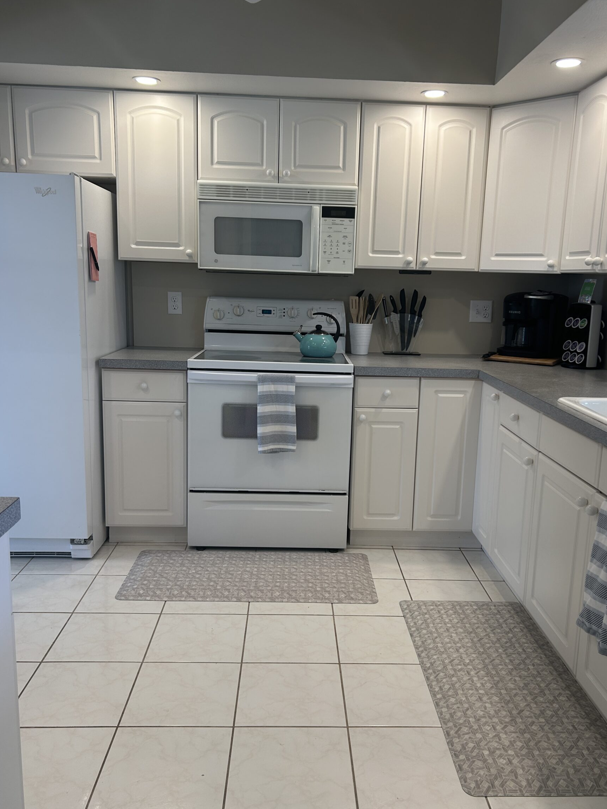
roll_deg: -2.0
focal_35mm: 29
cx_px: 324
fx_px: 678
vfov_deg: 61.7
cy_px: 415
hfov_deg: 48.2
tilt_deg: -11.5
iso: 40
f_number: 1.5
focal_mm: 5.7
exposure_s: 1/120
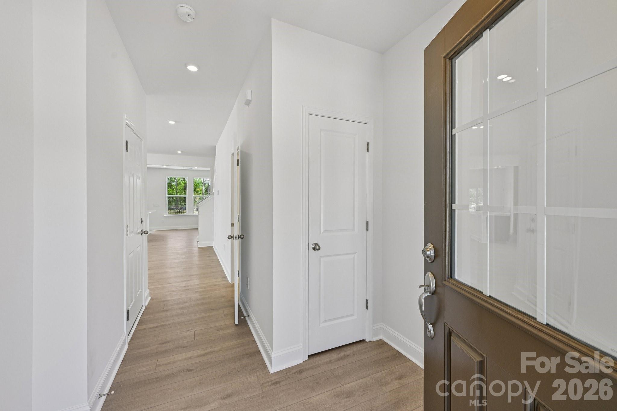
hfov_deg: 104.3
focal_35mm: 14
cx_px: 308
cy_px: 206
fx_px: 240
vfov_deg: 81.2
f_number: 8
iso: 100
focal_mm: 14
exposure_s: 1/30
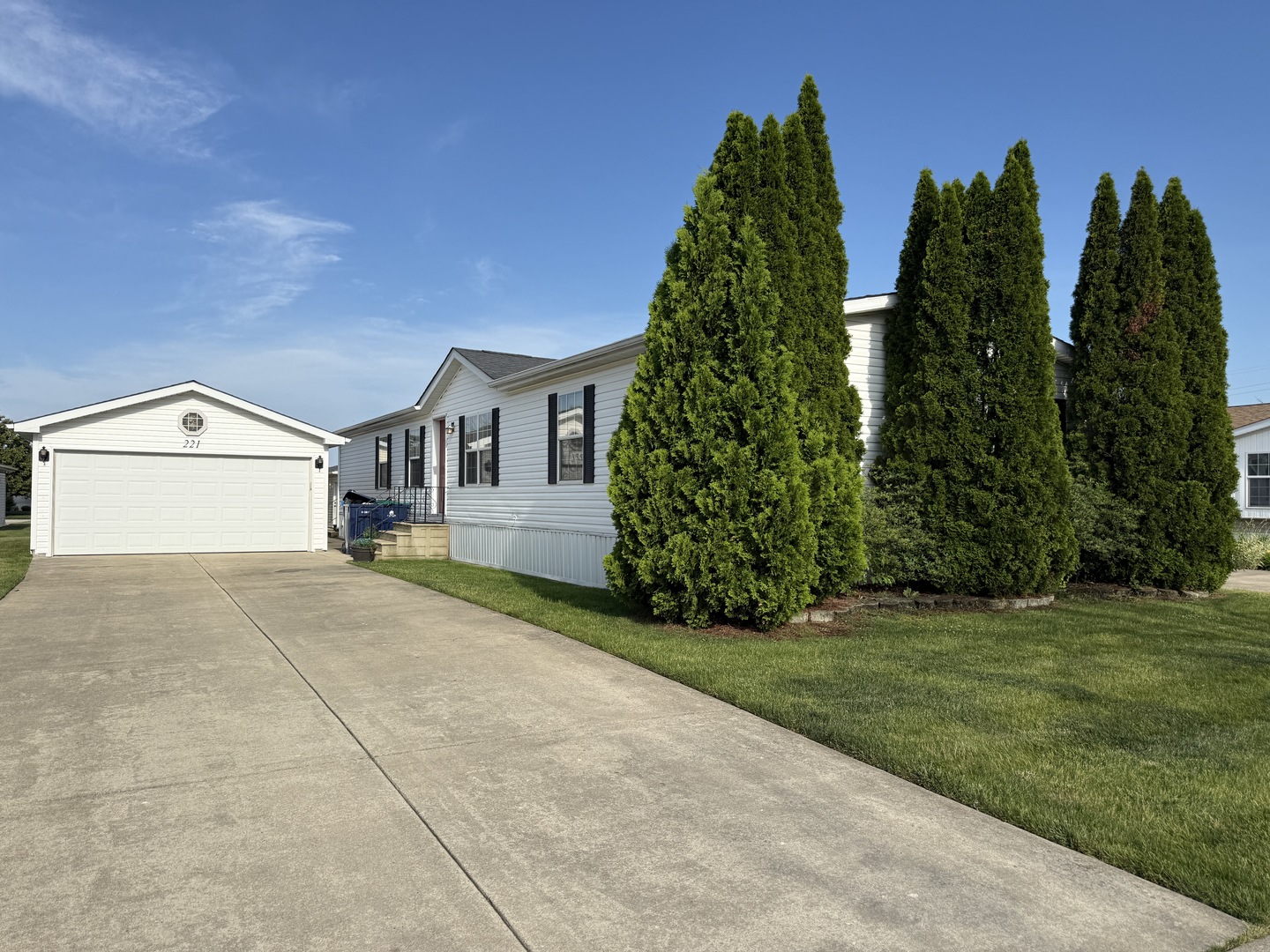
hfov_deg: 71.6
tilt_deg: +0.3
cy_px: 476
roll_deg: -0.5
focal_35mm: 24
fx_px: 881
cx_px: 635
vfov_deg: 56.8
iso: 80
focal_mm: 6.76
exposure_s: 1/4673
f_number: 1.78
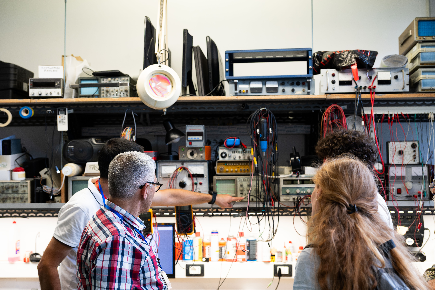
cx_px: 218
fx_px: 616
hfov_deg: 38.9
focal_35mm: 51
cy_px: 145
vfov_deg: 26.5
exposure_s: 1/80
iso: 500
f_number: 4
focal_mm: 51
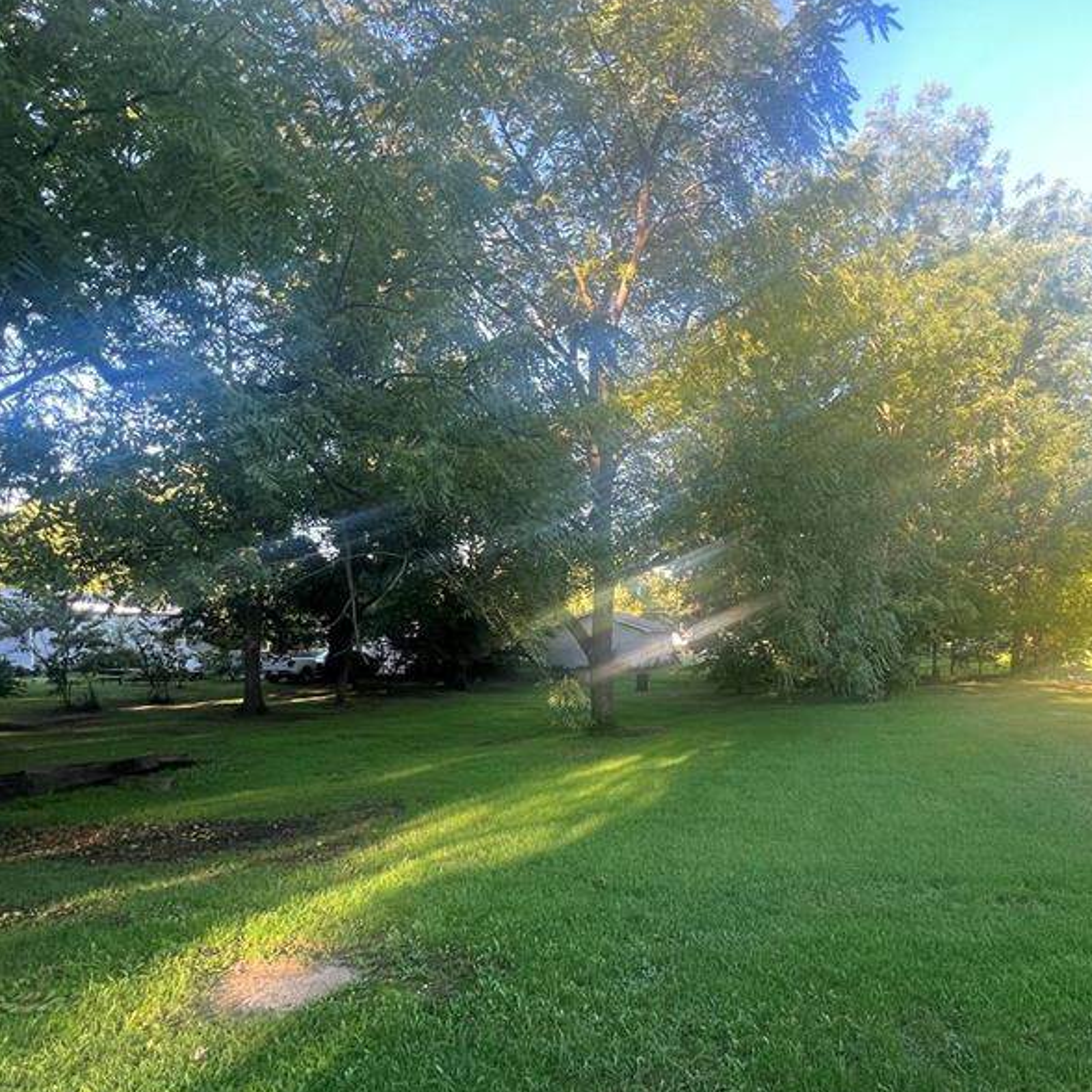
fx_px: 714
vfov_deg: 73.8
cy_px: 667
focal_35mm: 20
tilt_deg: -2.1
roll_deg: +2.1
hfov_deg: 73.6
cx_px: 682
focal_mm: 1.57
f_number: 1.8
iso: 64
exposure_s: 1/99
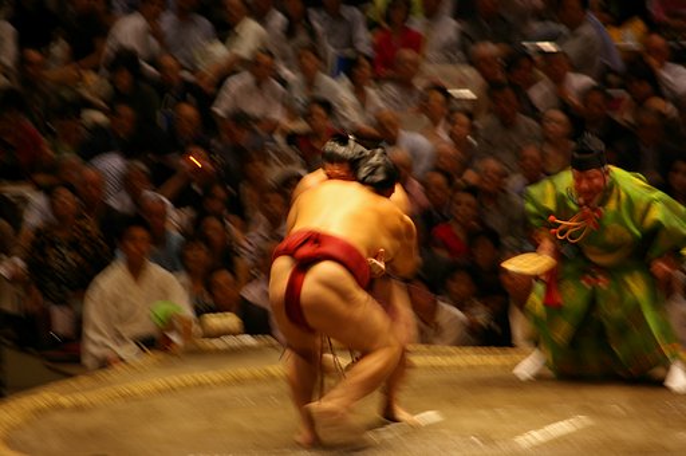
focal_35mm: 300
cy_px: 228
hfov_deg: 6.9
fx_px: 5709
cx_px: 343
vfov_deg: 4.6
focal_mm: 200
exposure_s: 1/20
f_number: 5.6
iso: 200
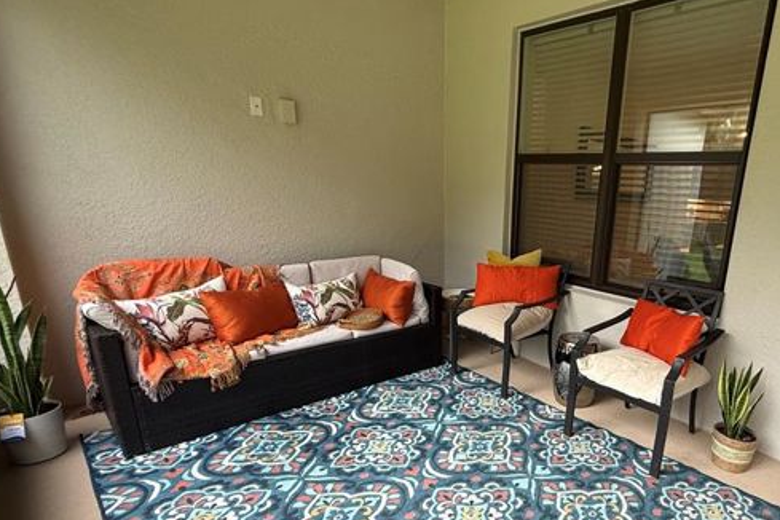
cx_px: 540
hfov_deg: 77.7
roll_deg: -3.9
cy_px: 329
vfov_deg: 58.7
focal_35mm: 21
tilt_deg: -16.2
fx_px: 455
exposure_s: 1/120
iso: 200
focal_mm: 2.22
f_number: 2.2
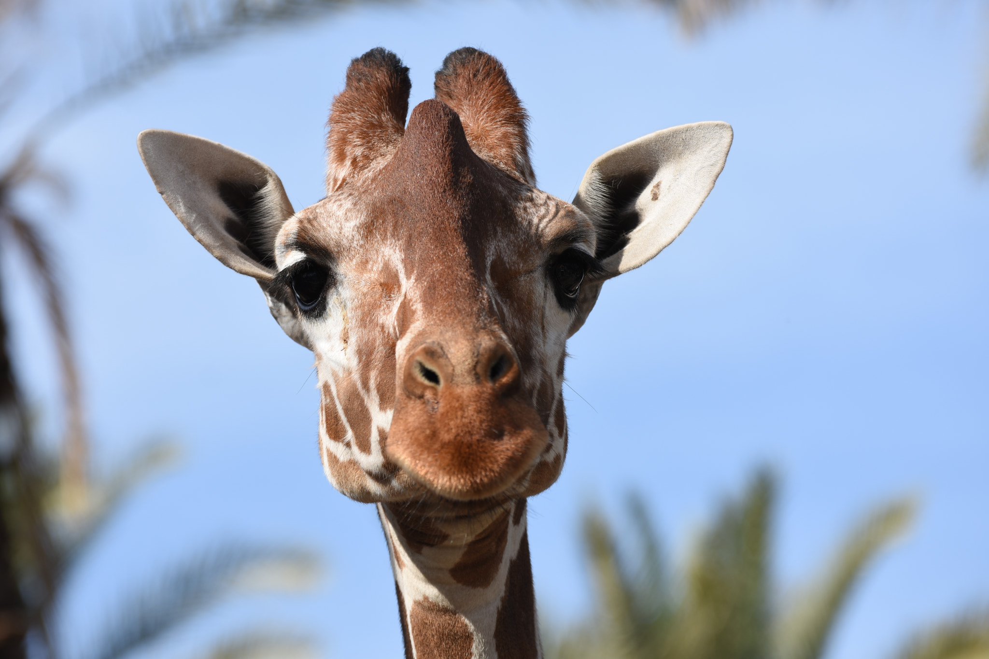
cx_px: 494
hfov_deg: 9.5
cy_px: 330
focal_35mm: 218
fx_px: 5974
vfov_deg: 6.3
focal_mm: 145
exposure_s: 1/640
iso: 100
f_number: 4.8
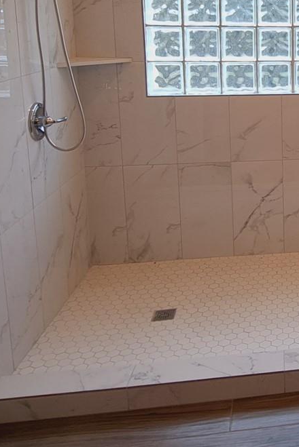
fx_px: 523
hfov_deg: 27.5
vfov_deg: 44.6
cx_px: 373
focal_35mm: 42
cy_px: 105
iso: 50
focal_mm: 1.74
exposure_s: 1/40
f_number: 2.2
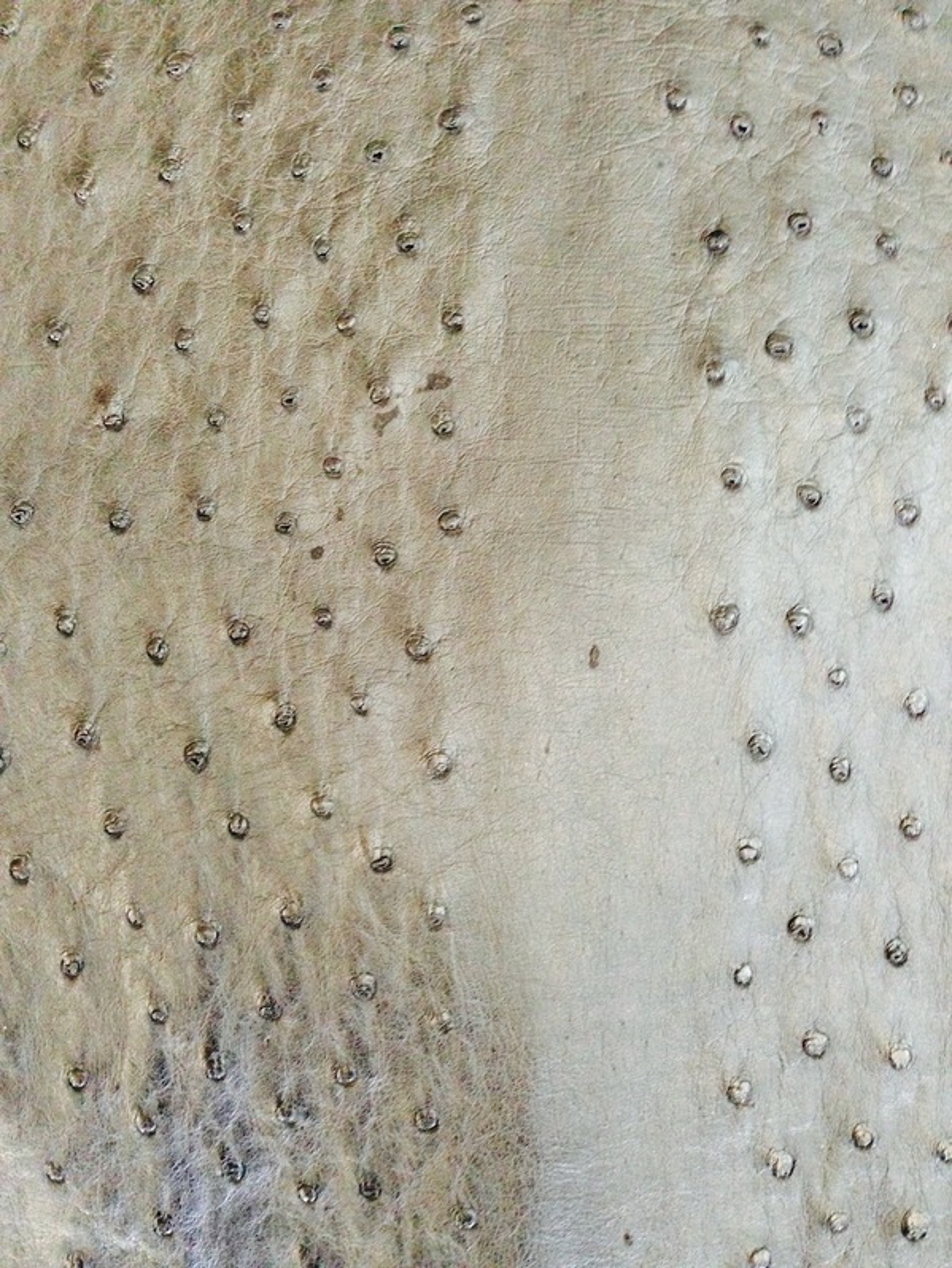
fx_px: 1209
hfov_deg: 43.0
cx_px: 476
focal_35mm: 33
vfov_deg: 55.3
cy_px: 634
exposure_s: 1/20
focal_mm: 4.12
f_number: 2.4
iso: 400
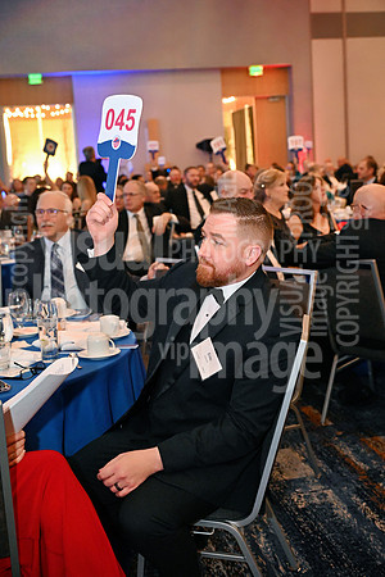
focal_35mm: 48
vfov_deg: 41.1
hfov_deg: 28.1
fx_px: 770
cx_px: 192
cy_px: 288
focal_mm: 48
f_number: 4
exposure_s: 1/100
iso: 10000
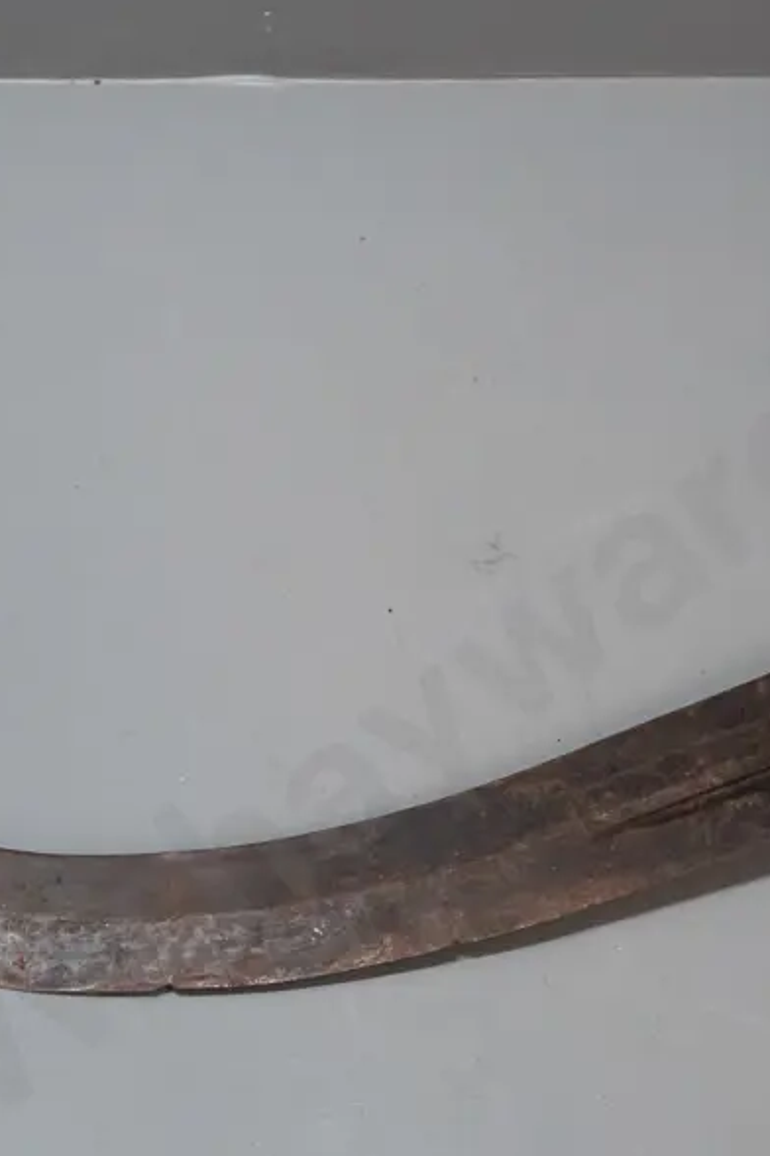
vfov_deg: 34.5
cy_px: 621
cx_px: 574
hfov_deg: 23.2
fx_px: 1861
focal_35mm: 58
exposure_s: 1/250
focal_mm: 16
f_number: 5.6
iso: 3200
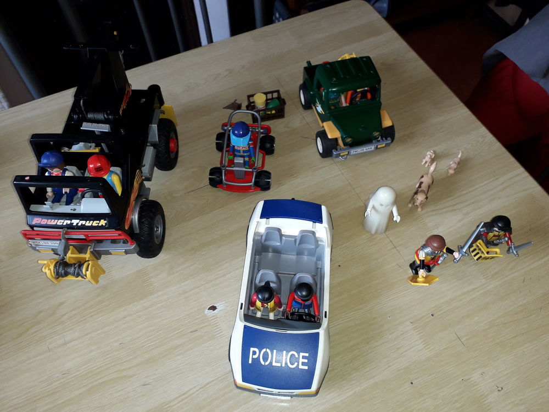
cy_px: 206
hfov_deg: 65.3
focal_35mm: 27
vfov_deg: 51.4
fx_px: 428
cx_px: 274
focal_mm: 3.6
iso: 80
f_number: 1.9
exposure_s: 1/100
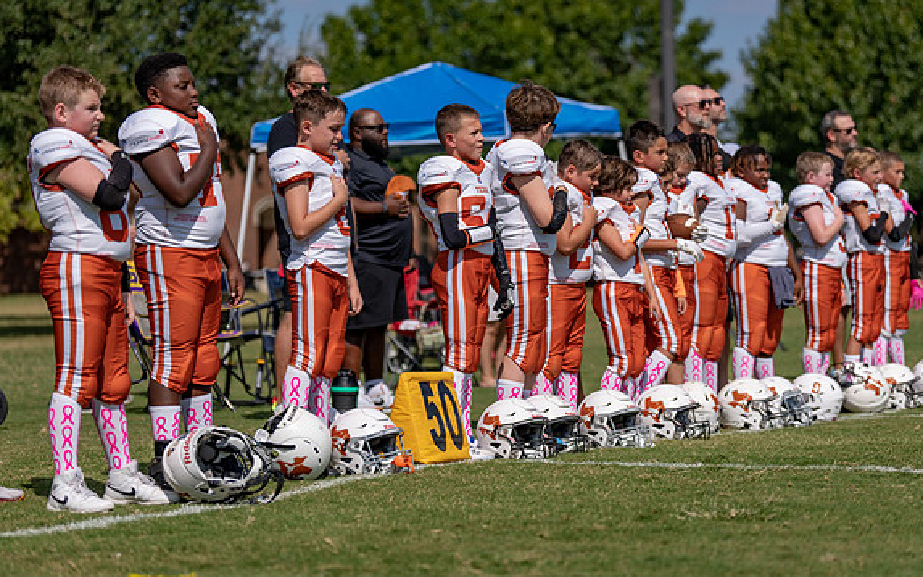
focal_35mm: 116
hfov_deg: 18.0
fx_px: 2918
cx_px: 466
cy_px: 247
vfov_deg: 11.3
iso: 100
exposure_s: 1/3200
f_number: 2.8
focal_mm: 105
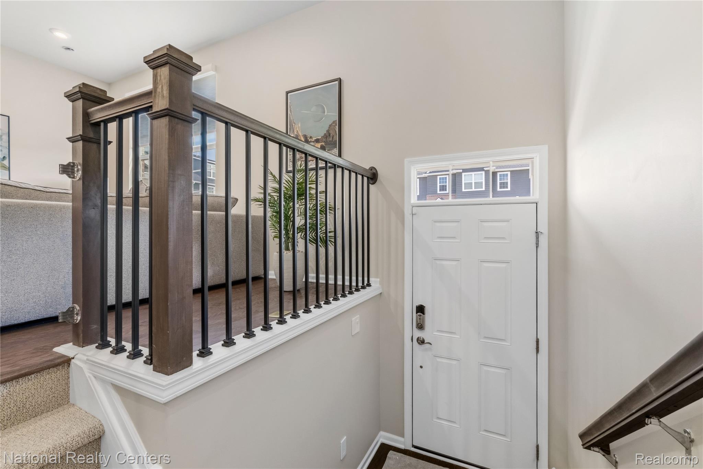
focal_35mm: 15
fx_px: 293
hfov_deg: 100.4
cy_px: 234
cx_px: 352
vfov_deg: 77.3
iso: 640
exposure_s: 1/2
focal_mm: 10
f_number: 7.1
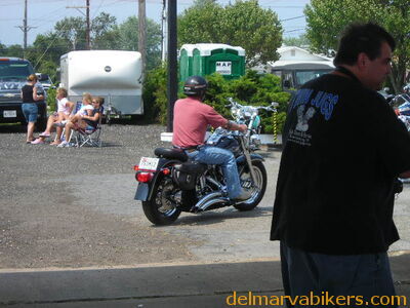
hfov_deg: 19.1
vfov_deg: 14.4
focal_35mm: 103
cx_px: 205
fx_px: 1220
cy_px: 154
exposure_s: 1/232
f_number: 4.9
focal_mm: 17
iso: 50
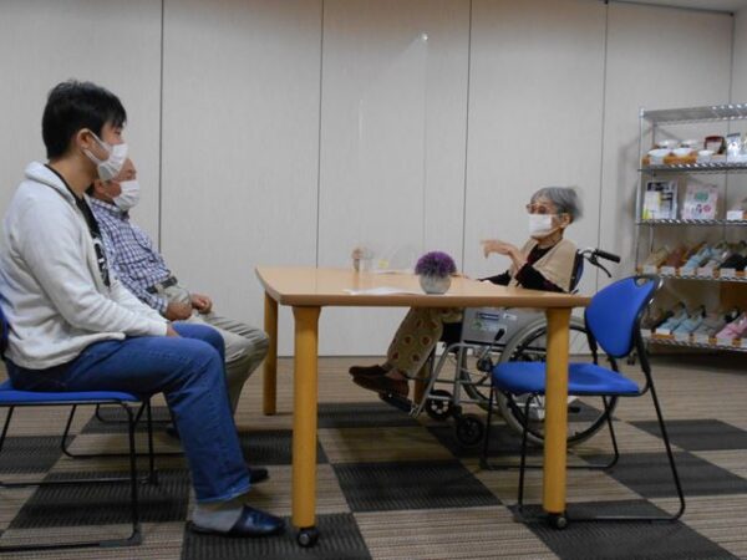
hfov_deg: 54.0
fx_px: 734
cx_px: 374
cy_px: 280
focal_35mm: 34
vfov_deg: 41.8
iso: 320
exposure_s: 1/30
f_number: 3.6
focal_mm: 5.8
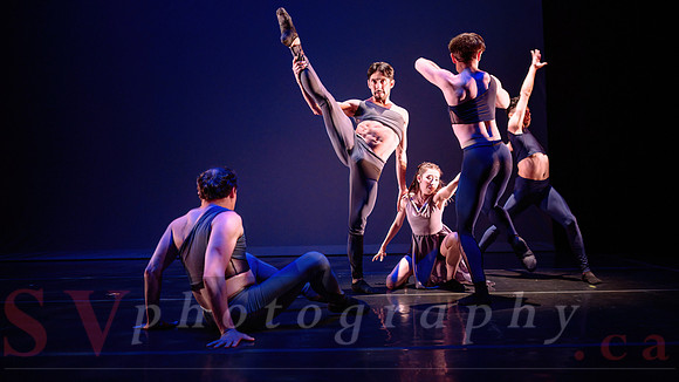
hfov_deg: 62.9
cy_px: 196
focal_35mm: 30
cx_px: 412
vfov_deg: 38.3
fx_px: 549
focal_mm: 24
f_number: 1.4
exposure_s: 1/320
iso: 1000
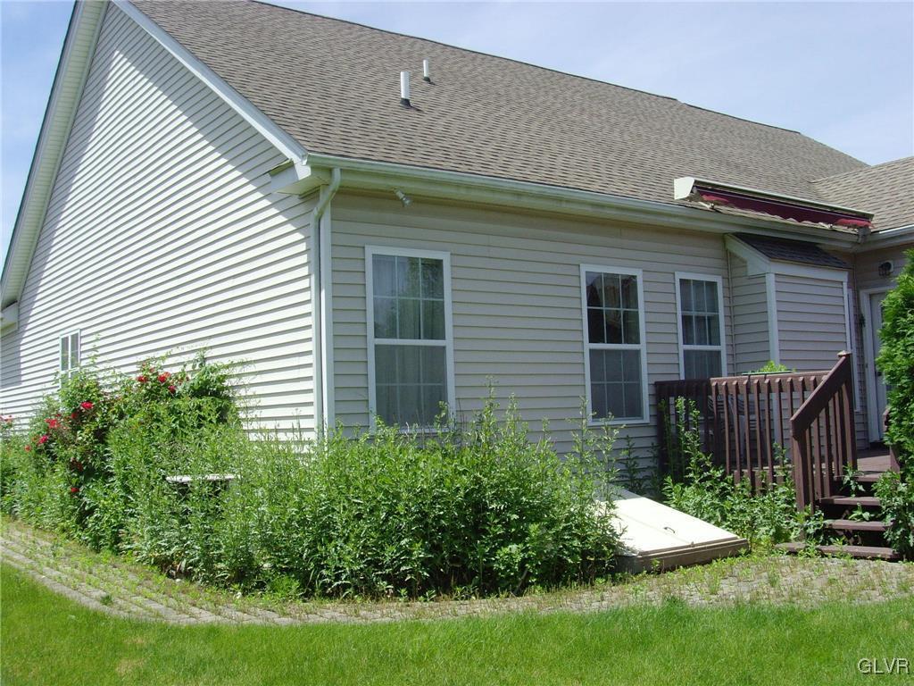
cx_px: 457
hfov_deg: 47.9
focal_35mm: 39
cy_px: 343
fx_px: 1030
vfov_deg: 36.8
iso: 80
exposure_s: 1/250
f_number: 6.3
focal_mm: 6.6
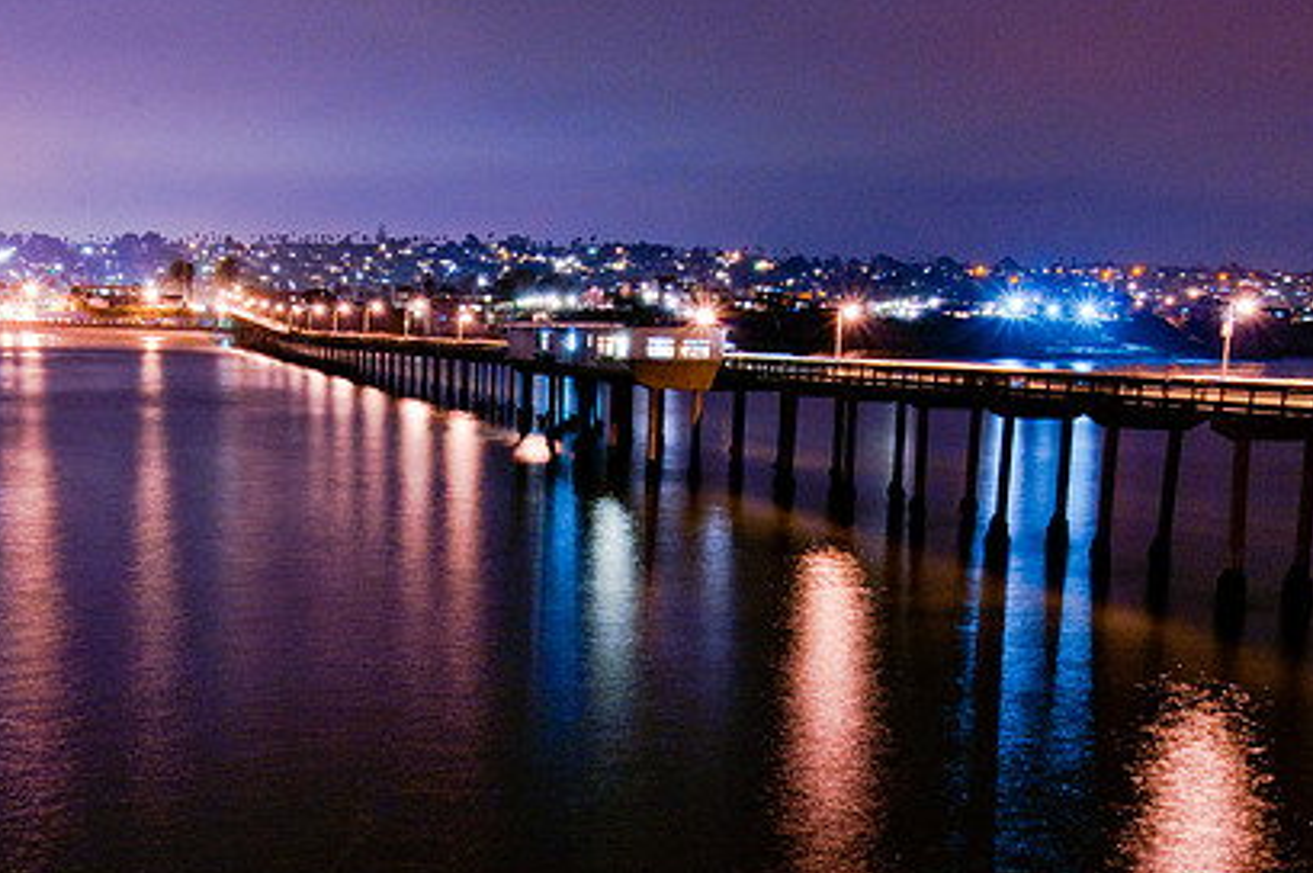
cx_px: 536
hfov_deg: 38.8
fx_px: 1859
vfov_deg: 26.3
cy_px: 579
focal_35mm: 51
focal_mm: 24
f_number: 18
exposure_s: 30
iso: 200
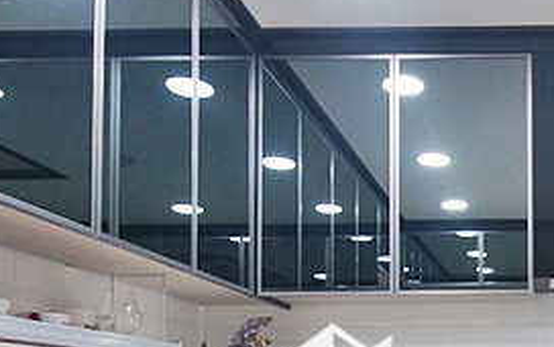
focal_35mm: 50
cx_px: 538
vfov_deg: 24.6
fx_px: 747
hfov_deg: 37.0
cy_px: 367
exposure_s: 1/125
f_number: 3.5
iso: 800
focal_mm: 11
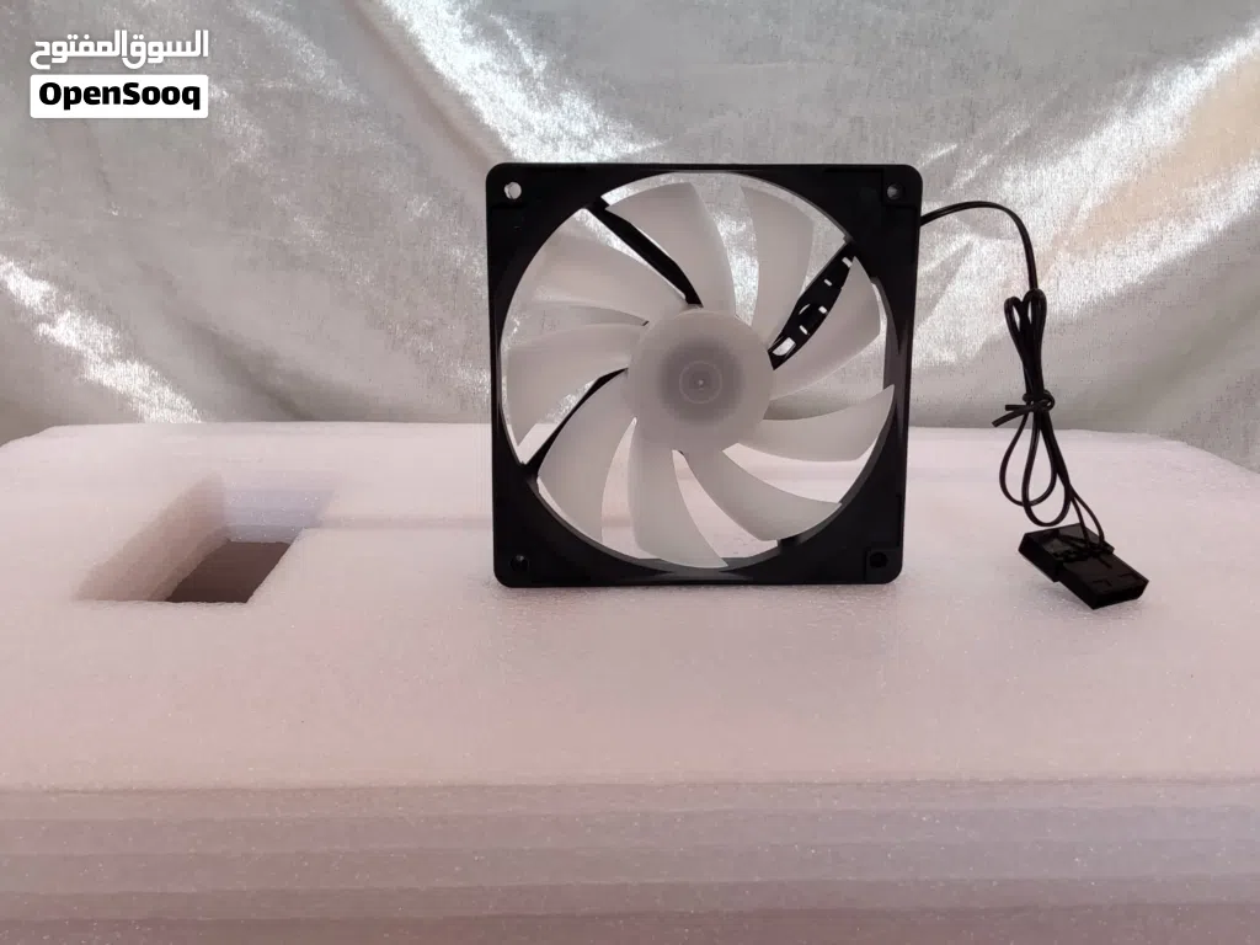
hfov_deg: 56.8
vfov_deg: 44.2
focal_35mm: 32
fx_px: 1165
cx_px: 630
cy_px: 472
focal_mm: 2.78
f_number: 2
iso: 160
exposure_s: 1/50
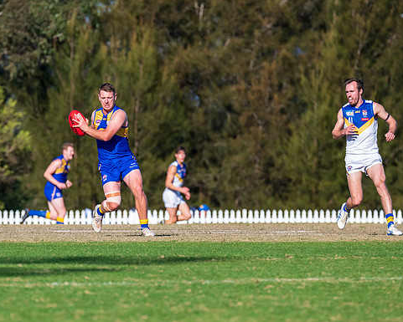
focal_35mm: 551
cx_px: 161
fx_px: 6573
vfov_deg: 2.8
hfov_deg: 3.5
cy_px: 164
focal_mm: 420
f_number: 9
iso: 800
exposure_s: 1/2000
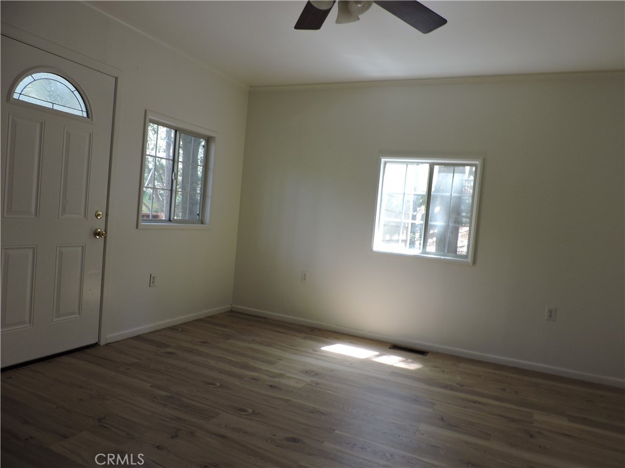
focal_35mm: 24
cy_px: 234
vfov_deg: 56.8
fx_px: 433
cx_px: 312
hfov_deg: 71.6
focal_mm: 4.3
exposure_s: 1/30
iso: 100
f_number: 3
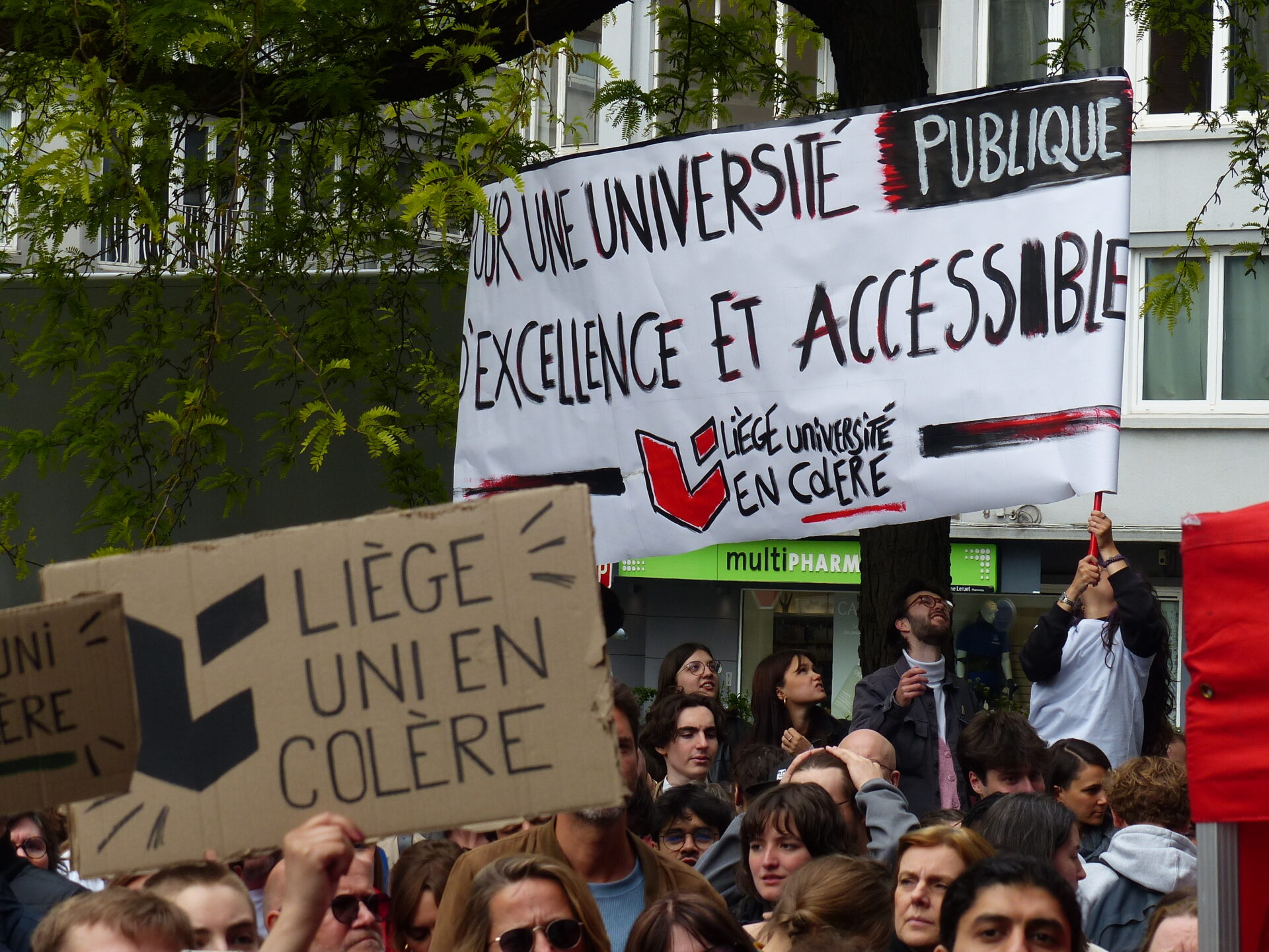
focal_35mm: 141
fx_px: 5169
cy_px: 476
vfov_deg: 10.5
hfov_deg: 14.0
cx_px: 634
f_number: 4
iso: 100
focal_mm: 23.1
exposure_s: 1/500
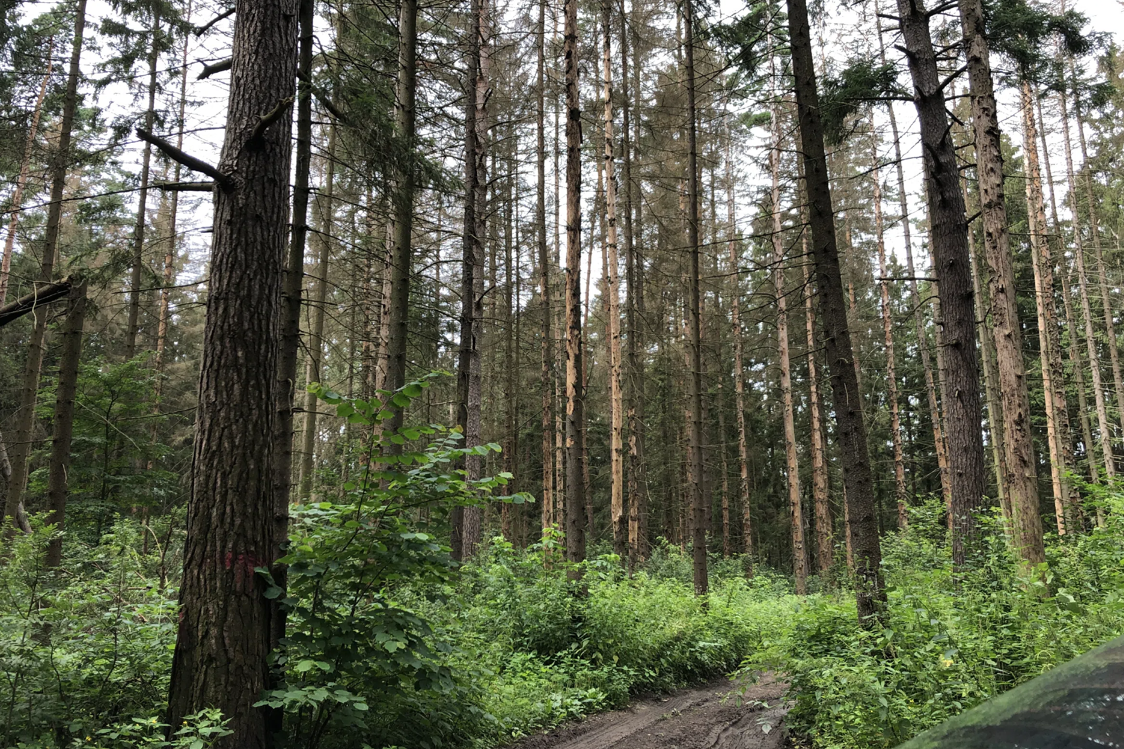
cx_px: 563
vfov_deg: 43.5
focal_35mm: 30
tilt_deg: +13.6
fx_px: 937
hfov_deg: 61.9
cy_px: 332
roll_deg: +0.5
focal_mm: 4
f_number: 1.8
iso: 20
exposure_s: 1/207
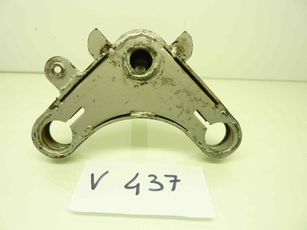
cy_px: 115
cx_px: 154
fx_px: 222
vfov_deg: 54.9
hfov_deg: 69.4
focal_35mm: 25
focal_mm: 4.1
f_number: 3.3
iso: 80
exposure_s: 1/20
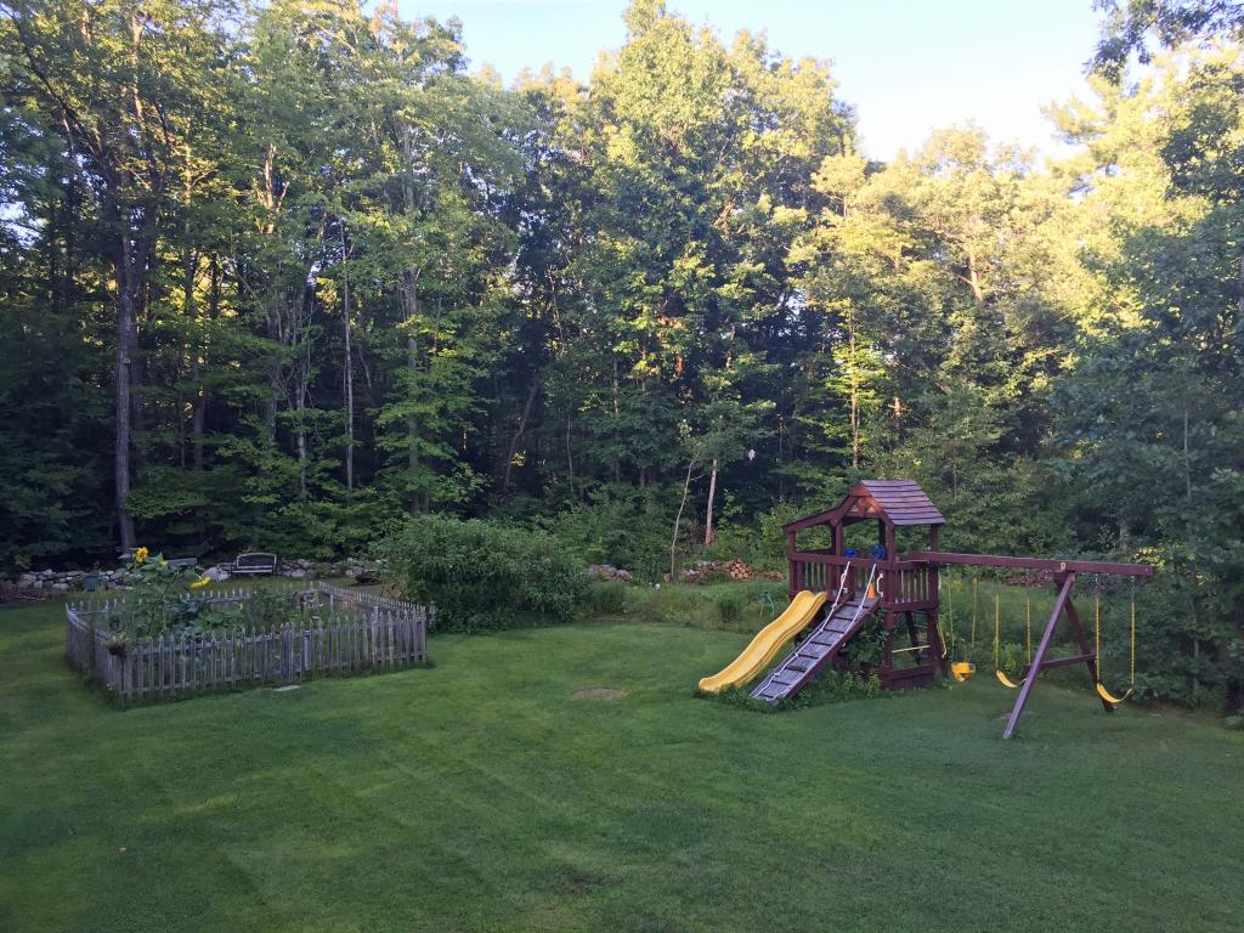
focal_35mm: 29
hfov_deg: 61.7
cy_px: 466
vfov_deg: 48.2
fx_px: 1042
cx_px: 622
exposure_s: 1/120
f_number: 2.2
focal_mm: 4.15
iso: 40
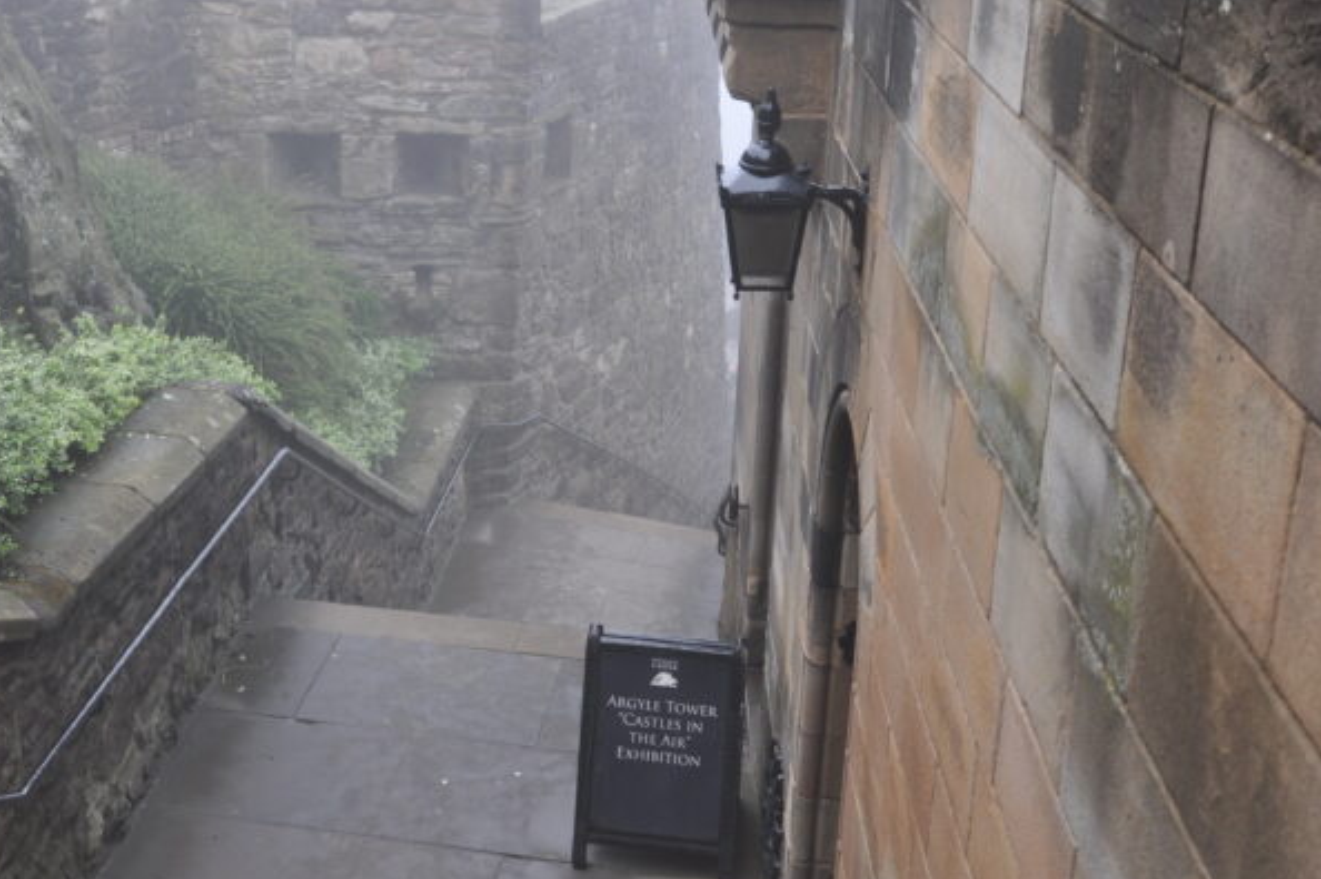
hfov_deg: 39.3
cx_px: 474
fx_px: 1833
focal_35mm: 50
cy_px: 289
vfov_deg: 26.8
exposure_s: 1/125
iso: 280
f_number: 5.6
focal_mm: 22
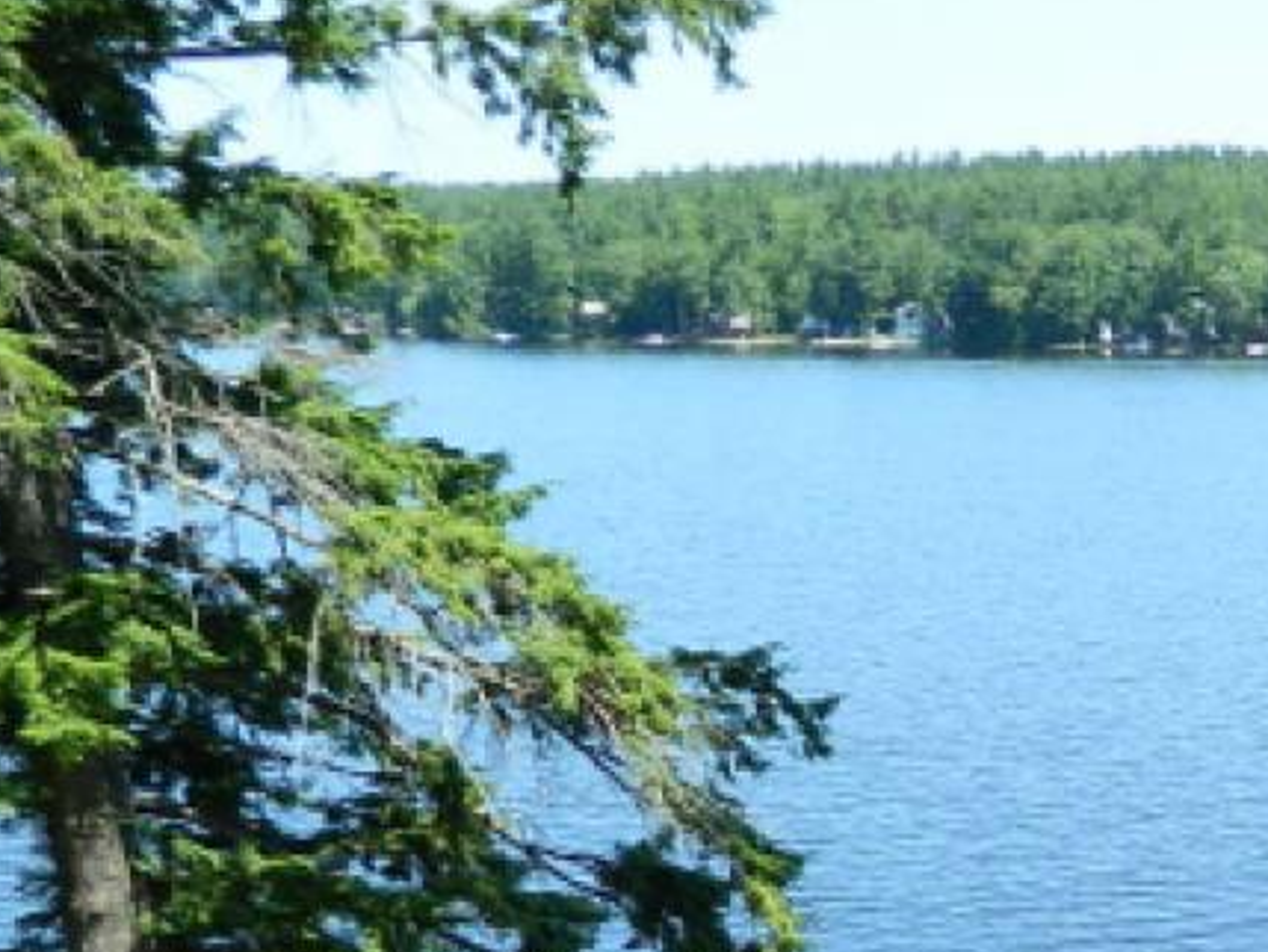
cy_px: 1069
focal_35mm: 74
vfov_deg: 19.0
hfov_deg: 24.4
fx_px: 2711
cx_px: 1419
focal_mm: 5.6
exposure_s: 1/400
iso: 80
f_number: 3.2
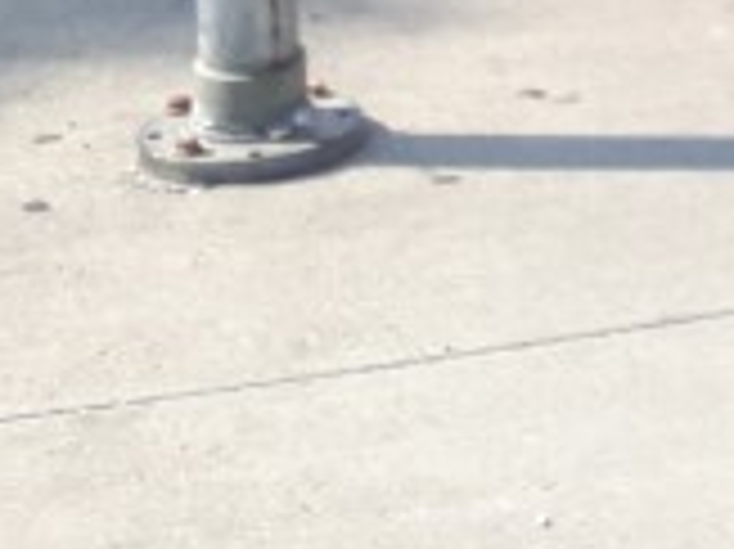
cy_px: -1030
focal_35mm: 195
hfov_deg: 9.3
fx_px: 4132
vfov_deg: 6.9
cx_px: 1639
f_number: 1.9
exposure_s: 1/701
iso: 40
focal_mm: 3.7
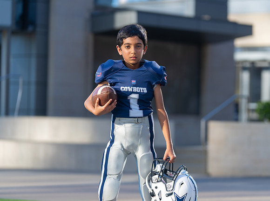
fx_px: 1122
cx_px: 150
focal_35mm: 144
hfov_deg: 13.7
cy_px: 101
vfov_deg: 10.2
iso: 100
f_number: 3.2
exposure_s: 1/500
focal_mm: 132
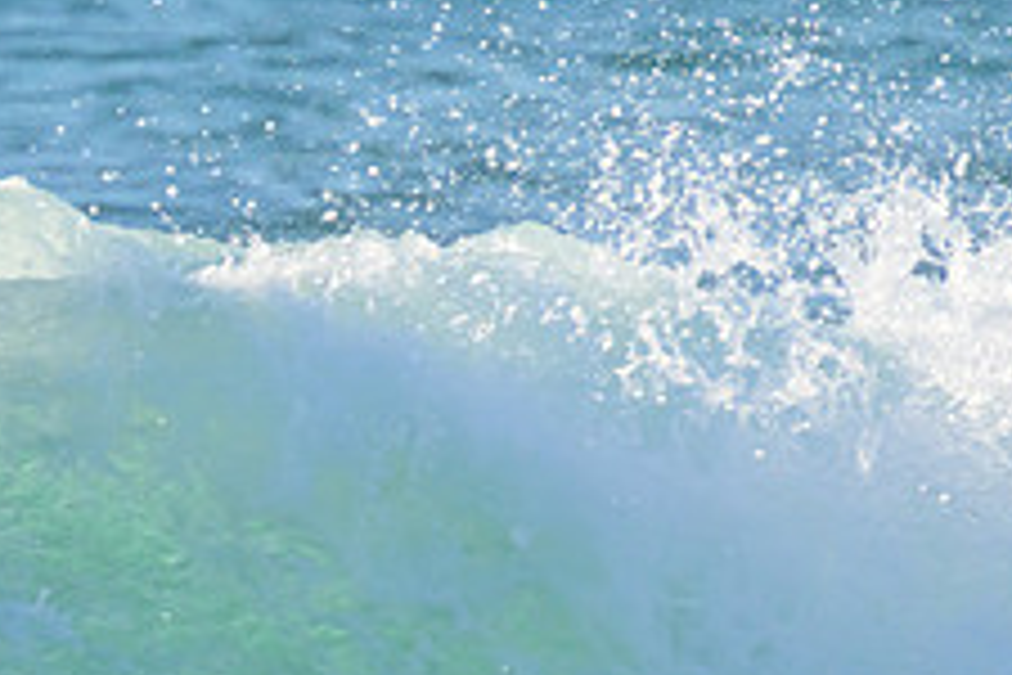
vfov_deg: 0.5
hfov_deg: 0.8
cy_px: 546
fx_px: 74742
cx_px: -185
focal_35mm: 2659
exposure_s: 1/2000
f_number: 11
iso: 1400
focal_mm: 800
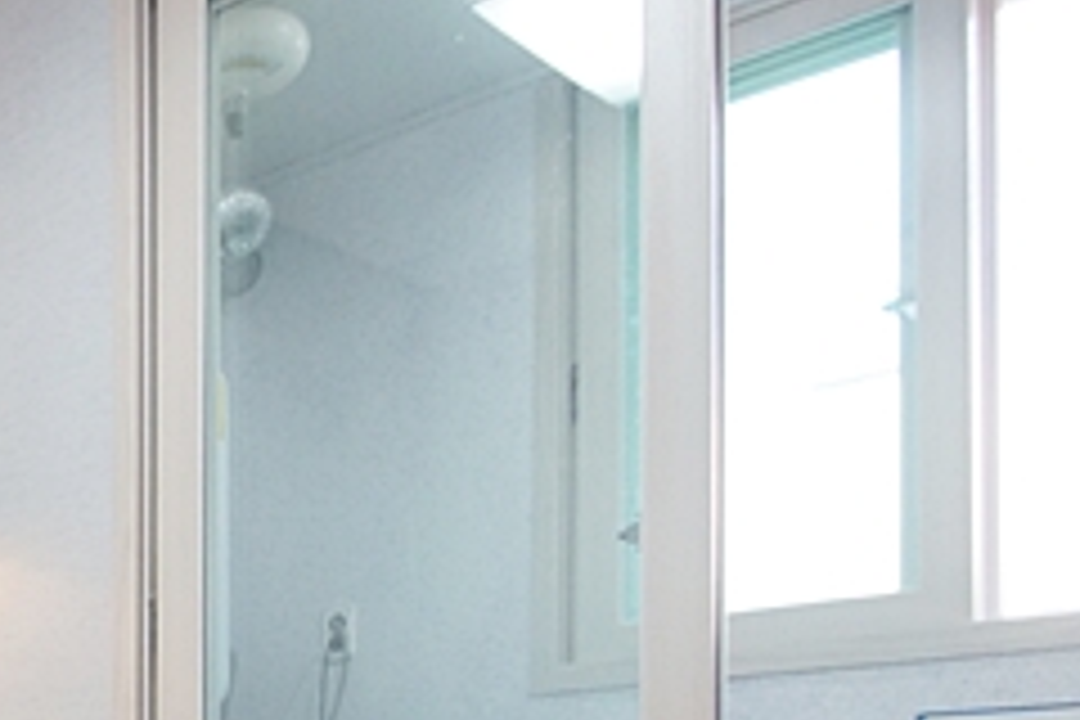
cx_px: -306
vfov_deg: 24.4
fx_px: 1500
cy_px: 868
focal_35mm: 50
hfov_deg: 31.2
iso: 800
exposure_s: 1/160
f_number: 3.5
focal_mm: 10
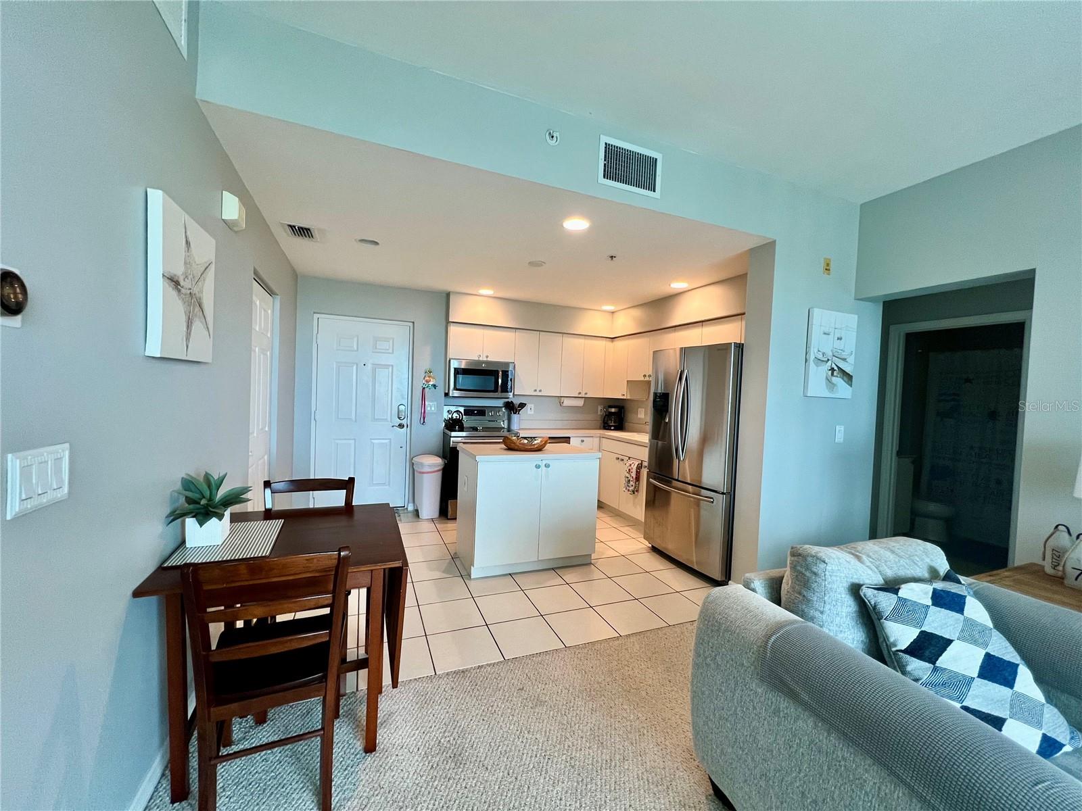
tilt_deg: -2.0
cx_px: 541
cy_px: 406
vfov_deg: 89.9
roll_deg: -2.7
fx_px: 406
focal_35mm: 13
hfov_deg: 106.2
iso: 250
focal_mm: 1.57
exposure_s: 1/120
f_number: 1.8
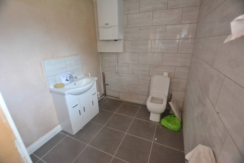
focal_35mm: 15
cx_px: 122
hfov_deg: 100.4
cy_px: 82
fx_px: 102
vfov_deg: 77.3
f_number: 3.5
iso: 800
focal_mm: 10
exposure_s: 1/50
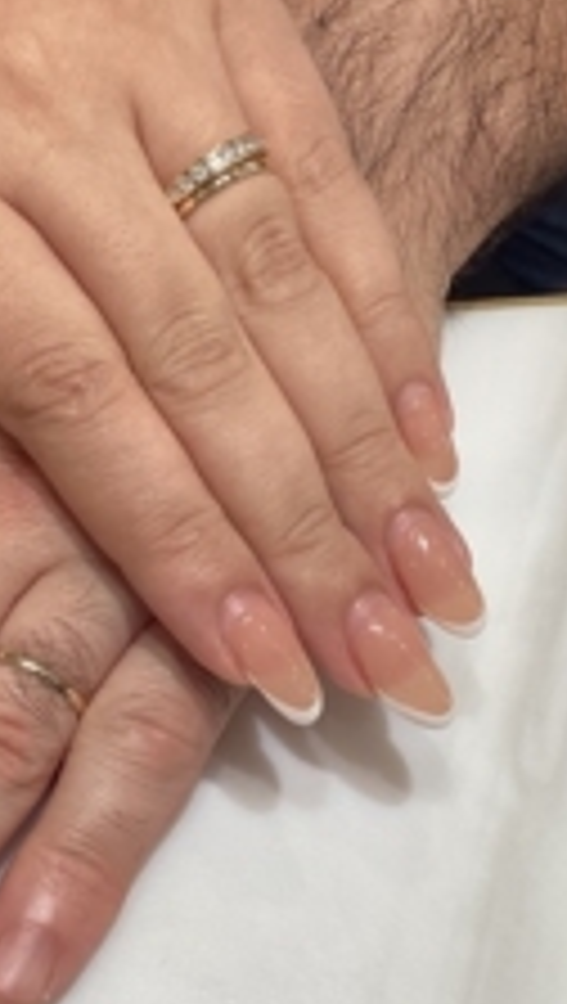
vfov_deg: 31.4
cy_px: 468
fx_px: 1785
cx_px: 92
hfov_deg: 17.9
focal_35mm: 67
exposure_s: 1/120
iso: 32
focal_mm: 3.3
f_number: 2.4
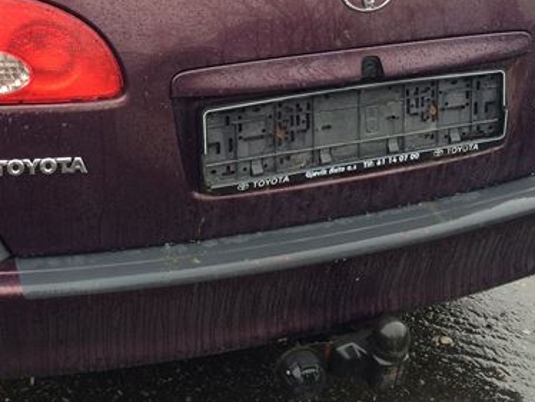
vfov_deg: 22.9
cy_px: 13
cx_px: 195
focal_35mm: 62
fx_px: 959
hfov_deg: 31.0
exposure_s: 1/120
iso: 32
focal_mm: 4.15
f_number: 2.2
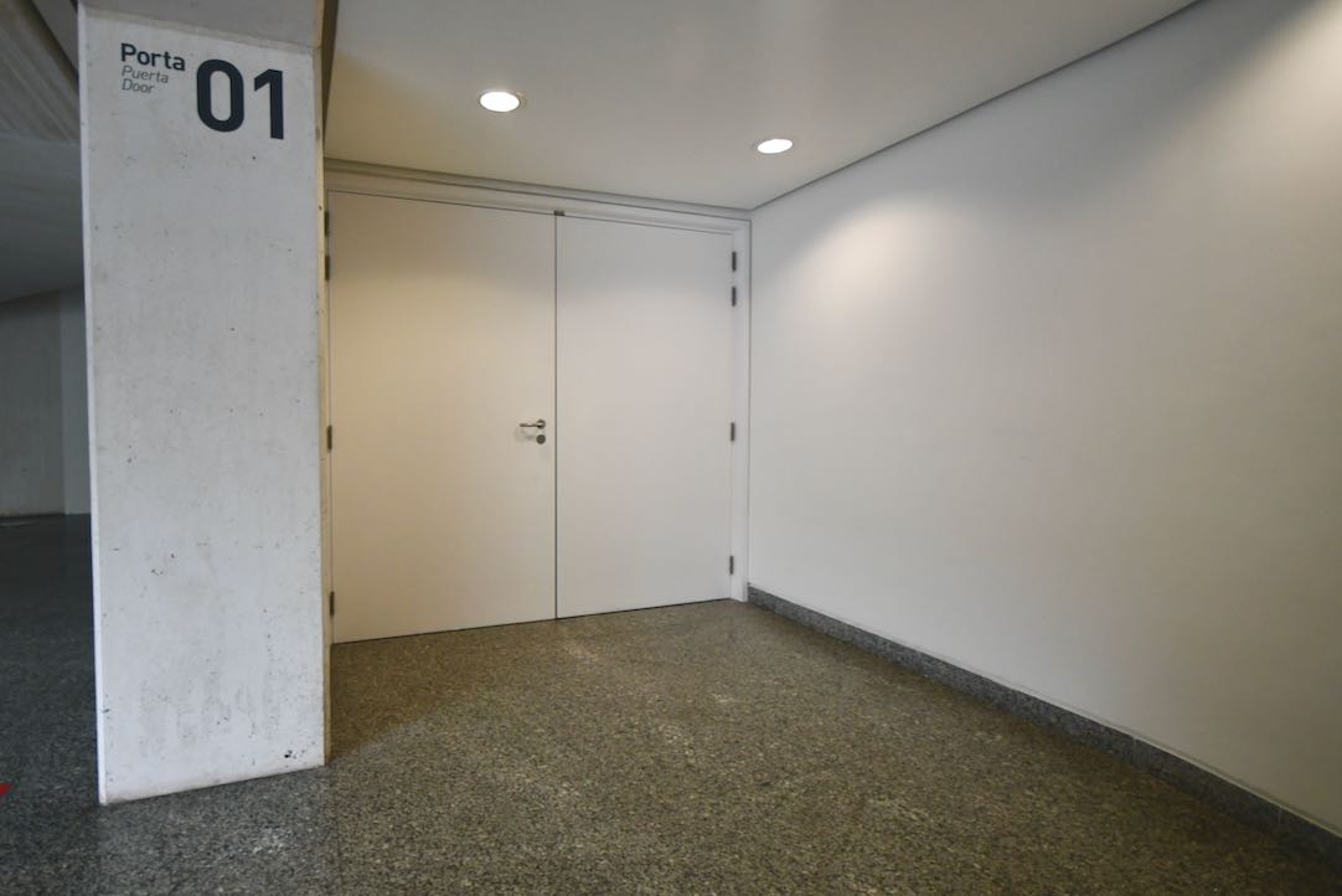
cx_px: 671
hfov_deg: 100.4
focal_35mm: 15
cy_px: 448
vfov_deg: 77.4
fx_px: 559
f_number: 4
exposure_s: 1/125
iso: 800
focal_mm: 10
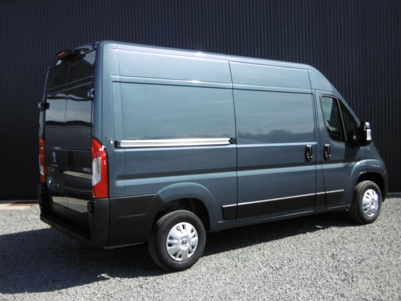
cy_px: 150
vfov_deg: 37.7
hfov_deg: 49.0
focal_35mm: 38
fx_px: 440
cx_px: 200
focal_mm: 6.8
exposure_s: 1/640
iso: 100
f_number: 3.7
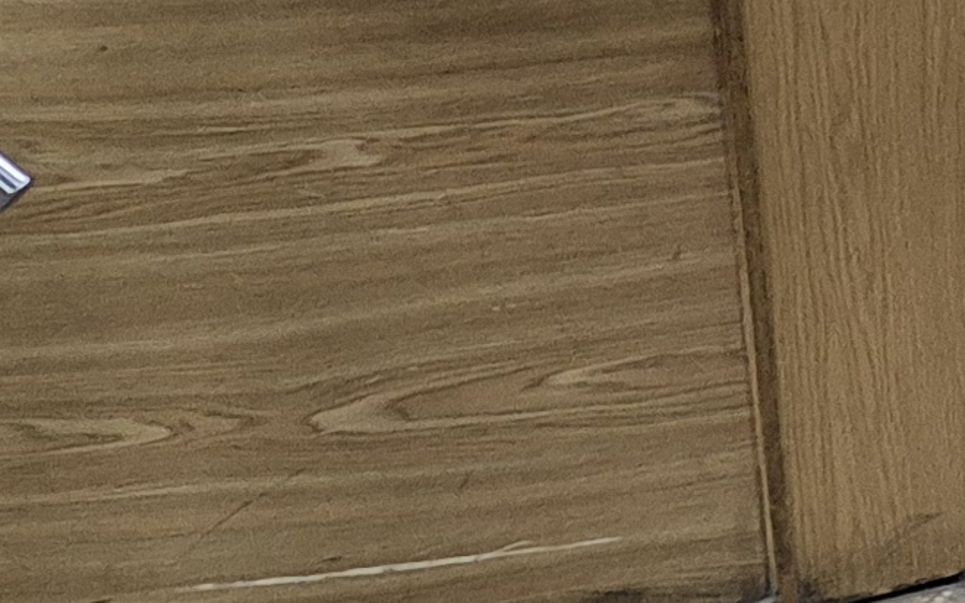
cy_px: -19
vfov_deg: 8.8
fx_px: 3893
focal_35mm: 148
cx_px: 2637
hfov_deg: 10.9
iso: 320
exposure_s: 1/33
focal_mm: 5.4
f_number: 1.8
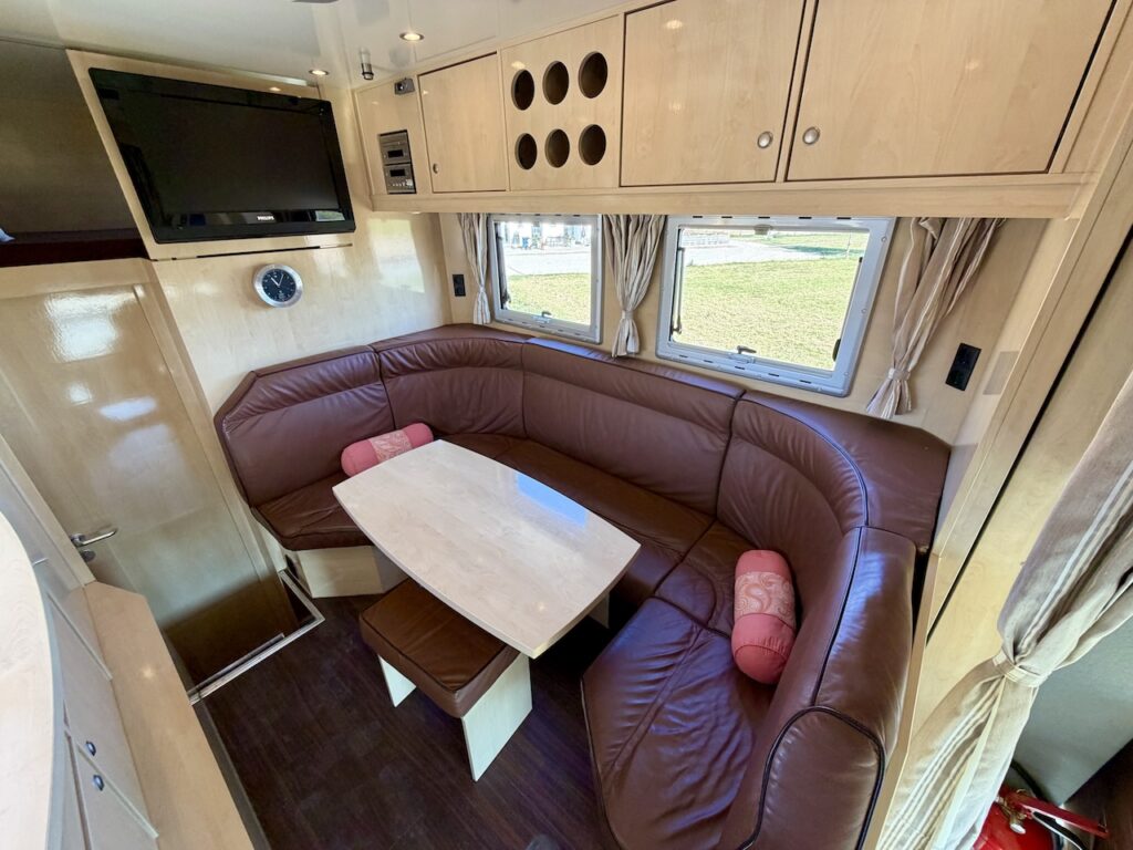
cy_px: 425
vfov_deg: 85.7
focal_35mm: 14
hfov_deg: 102.1
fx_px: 458
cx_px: 566
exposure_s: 1/121
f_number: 2.2
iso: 200
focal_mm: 2.22
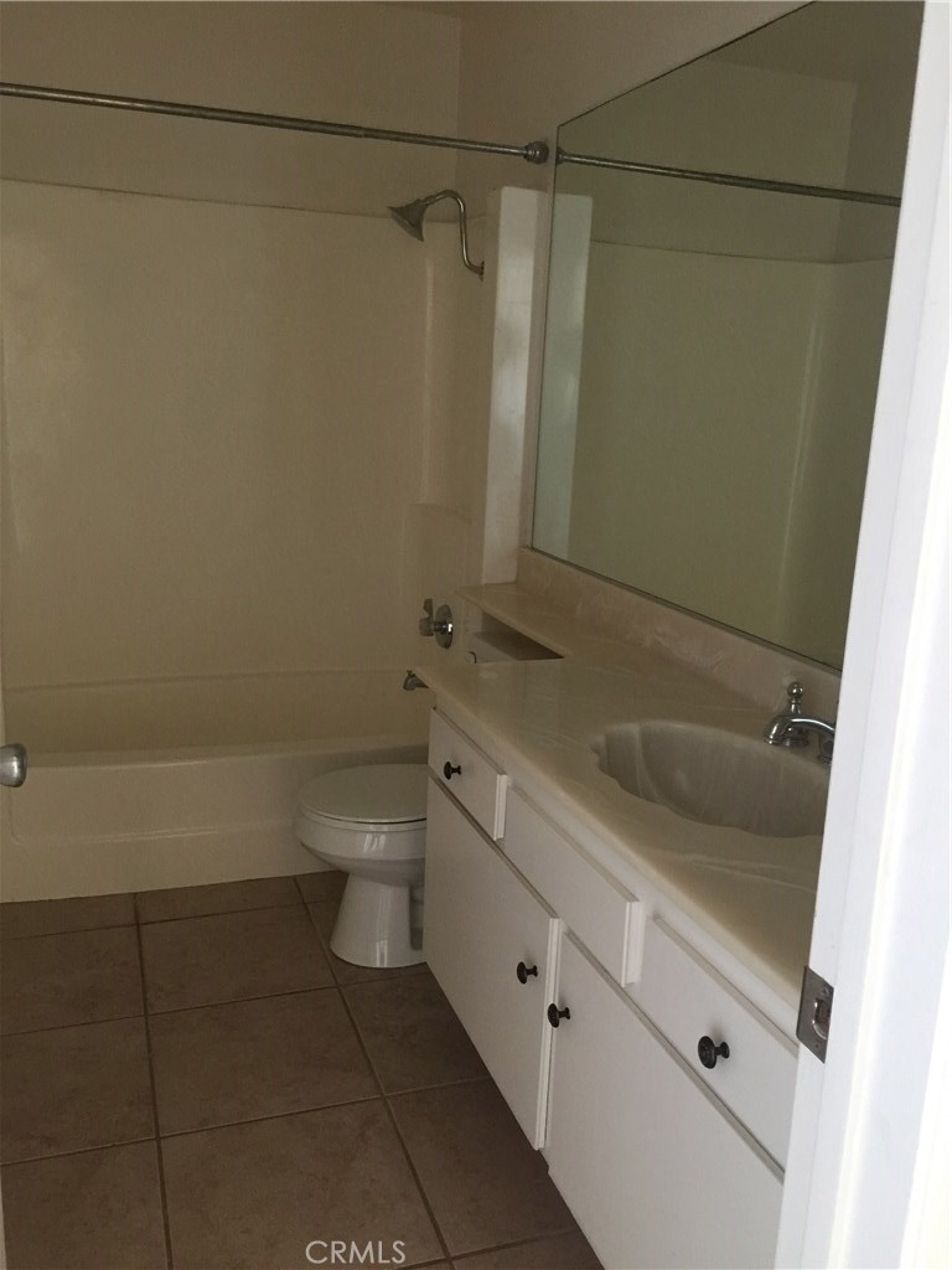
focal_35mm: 29
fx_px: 1063
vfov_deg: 61.7
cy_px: 635
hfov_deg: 48.2
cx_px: 476
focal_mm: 4.15
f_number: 2.2
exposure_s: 1/15
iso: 125
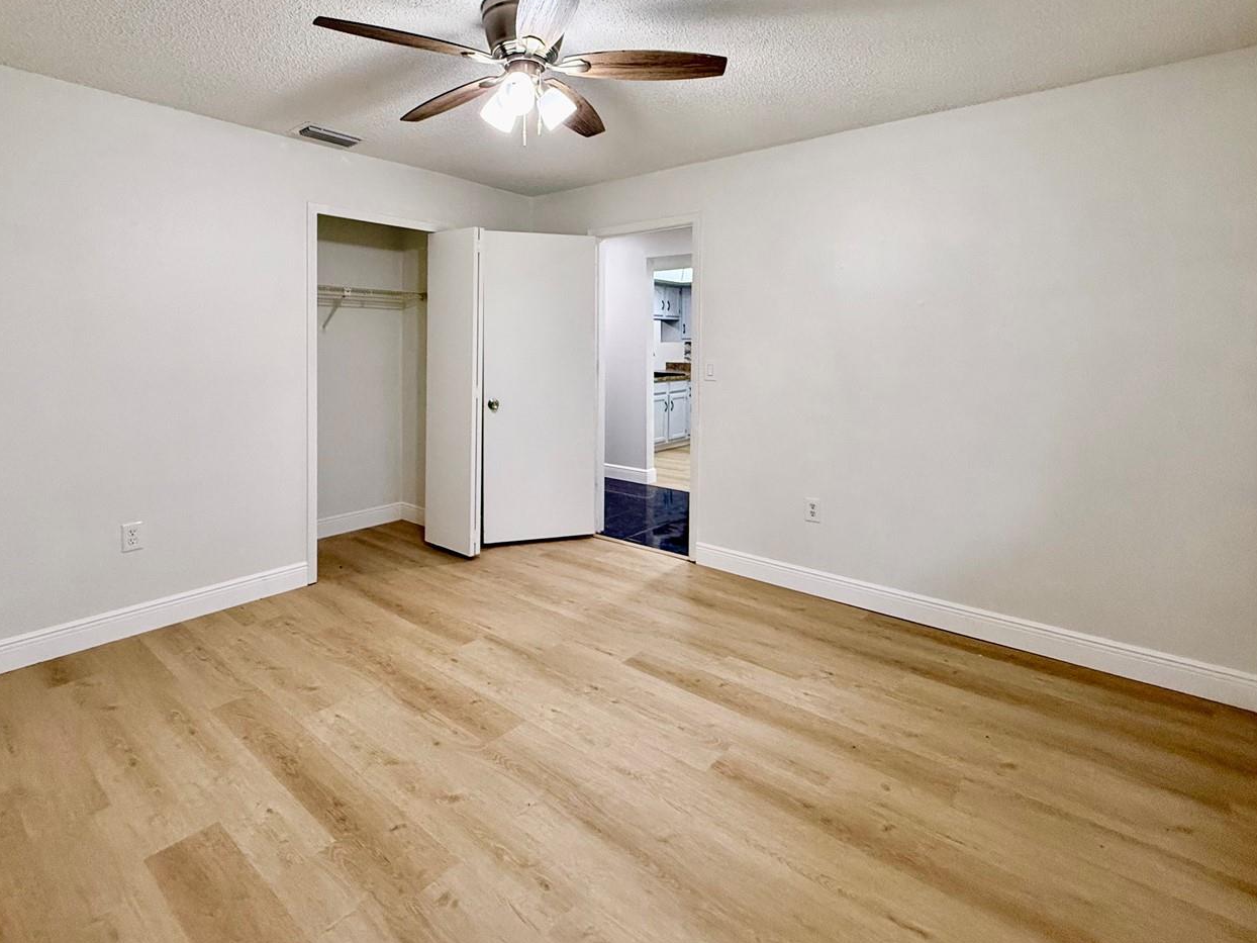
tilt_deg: -1.1
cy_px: 356
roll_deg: -0.2
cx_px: 577
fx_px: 654
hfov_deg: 87.6
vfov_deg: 70.5
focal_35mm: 18
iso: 320
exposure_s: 1/120
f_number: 2.2
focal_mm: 2.22
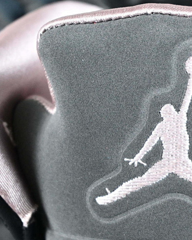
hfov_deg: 14.2
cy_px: 121
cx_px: 176
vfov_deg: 17.9
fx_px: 760
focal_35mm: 107
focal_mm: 50
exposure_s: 1/125
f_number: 6.3
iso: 1800
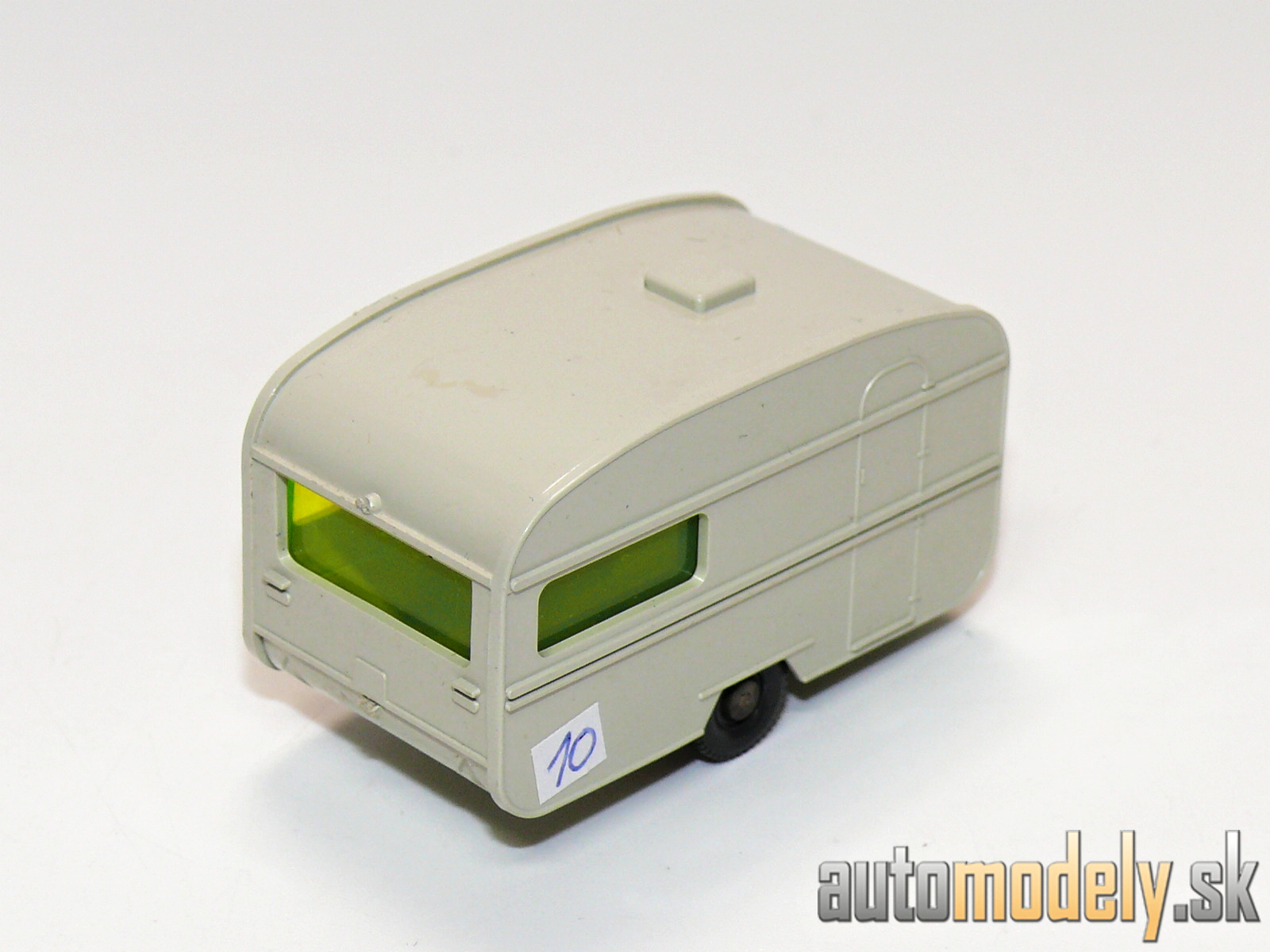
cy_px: 476
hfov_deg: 15.8
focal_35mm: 125
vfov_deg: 11.9
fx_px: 4586
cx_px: 635
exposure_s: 1/30
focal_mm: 14.8
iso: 100
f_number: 4
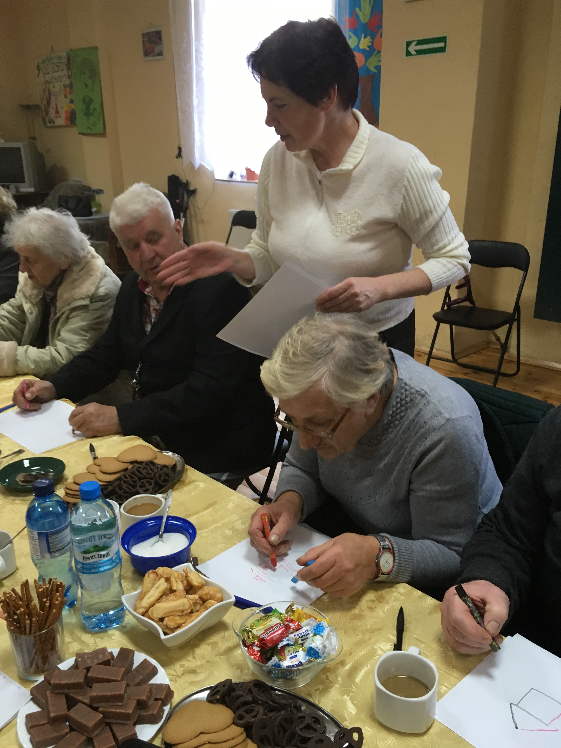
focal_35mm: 29
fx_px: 627
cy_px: 374
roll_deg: -0.5
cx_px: 280
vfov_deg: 61.7
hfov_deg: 48.2
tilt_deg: -20.6
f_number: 2.2
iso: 125
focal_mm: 4.15
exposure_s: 1/33
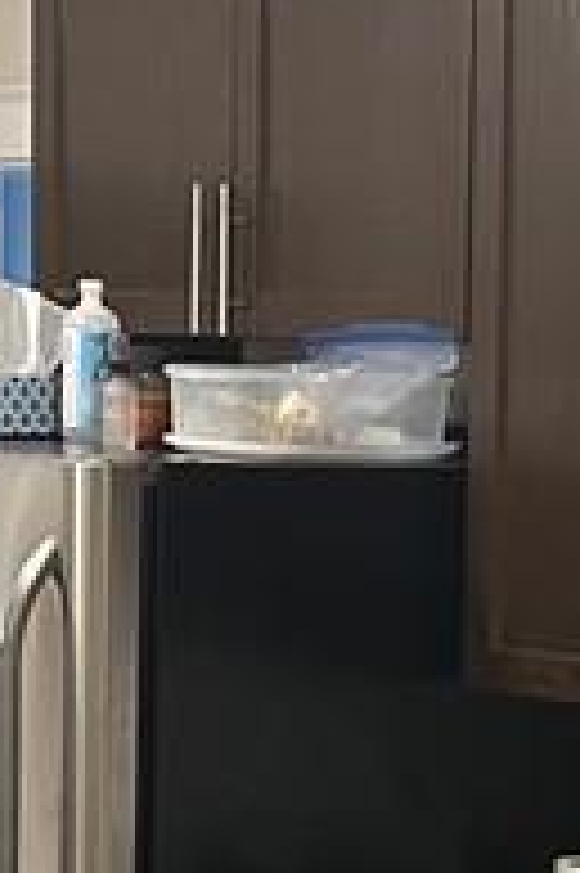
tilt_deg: -4.1
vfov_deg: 15.5
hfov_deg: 10.2
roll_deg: -1.5
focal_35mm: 132
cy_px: 666
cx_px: 652
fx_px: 3195
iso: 400
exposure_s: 1/60
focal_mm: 6.86
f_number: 1.78
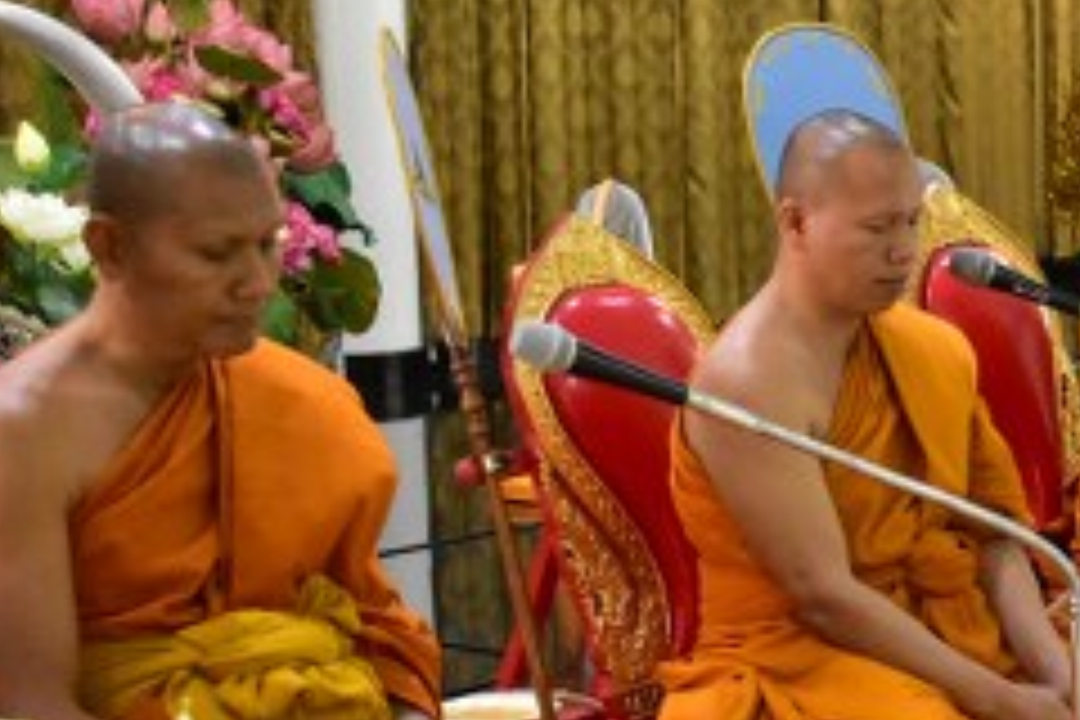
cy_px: 488
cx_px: 1161
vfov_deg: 13.5
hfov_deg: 19.4
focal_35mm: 101
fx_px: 3037
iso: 3200
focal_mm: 27
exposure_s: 1/100
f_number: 5.6
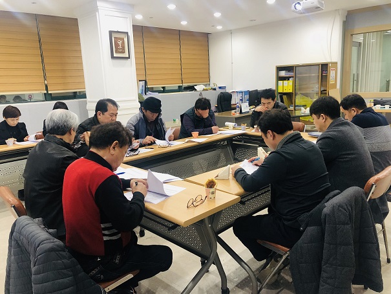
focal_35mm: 28
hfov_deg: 63.4
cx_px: 196
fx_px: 316
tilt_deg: -10.5
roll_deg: +3.1
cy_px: 147
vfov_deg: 49.8
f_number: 1.8
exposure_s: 1/20
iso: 40
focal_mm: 4
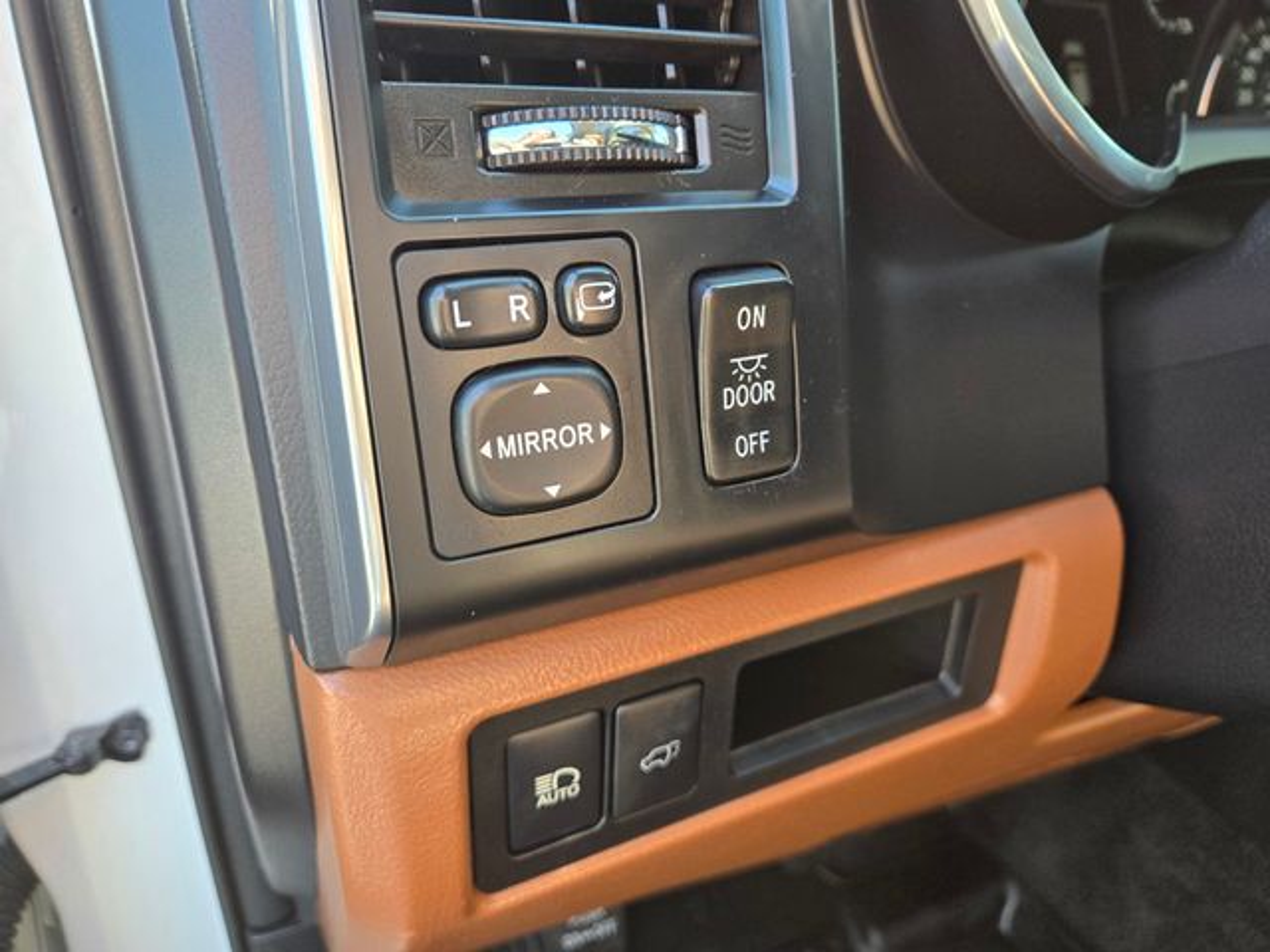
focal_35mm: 23
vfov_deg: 58.9
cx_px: 635
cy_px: 476
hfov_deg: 73.9
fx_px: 844
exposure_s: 1/180
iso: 160
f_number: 1.8
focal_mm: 5.4
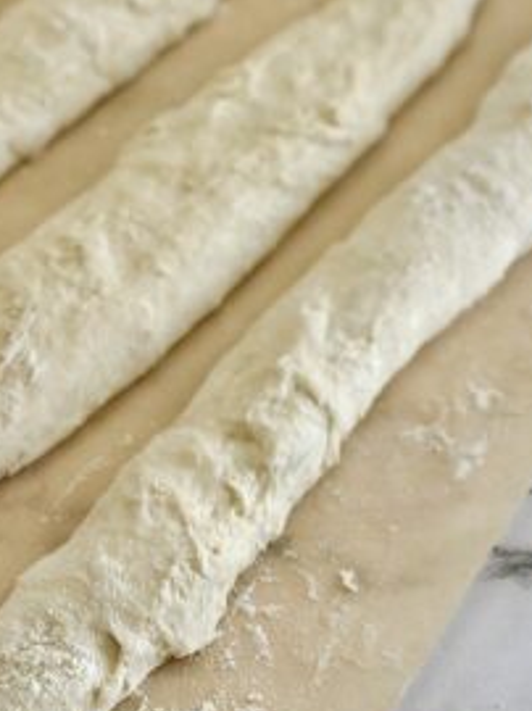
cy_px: 356
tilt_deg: -54.9
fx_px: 1827
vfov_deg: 22.0
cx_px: 265
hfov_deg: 16.6
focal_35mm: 89
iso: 80
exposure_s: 1/392
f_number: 1.78
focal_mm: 6.86
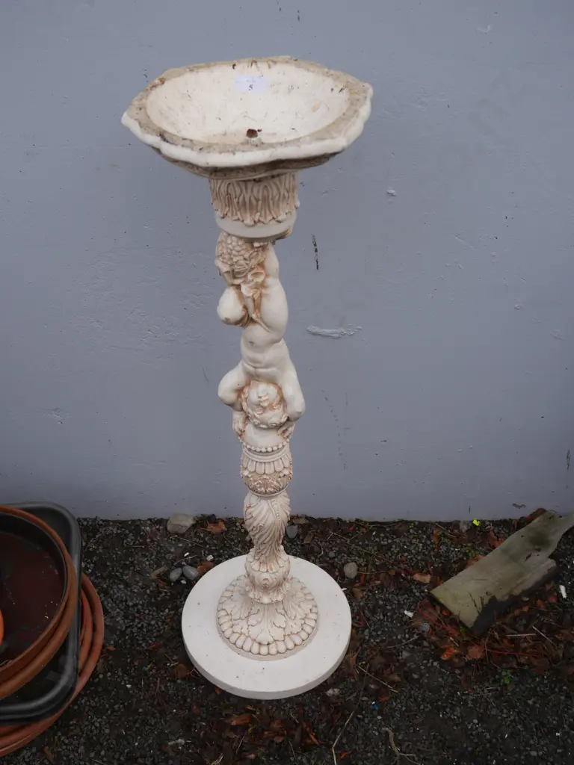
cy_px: 382
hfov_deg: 34.3
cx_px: 287
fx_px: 929
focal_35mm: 42
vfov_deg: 44.8
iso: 200
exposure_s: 1/125
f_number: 5
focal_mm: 21
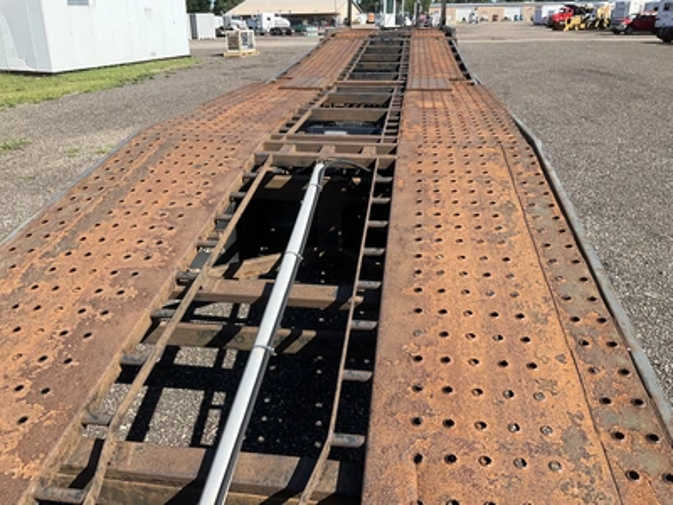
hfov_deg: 61.7
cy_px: 252
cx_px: 336
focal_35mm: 29
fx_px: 564
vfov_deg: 48.2
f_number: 1.8
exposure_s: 1/869
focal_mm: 3
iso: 25
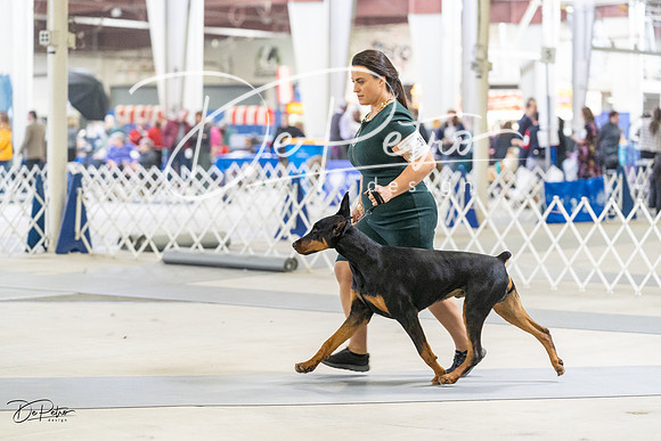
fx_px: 2185
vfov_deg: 11.5
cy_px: 220
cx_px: 330
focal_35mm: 119
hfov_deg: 17.2
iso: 6400
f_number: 3.5
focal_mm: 119
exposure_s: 1/320
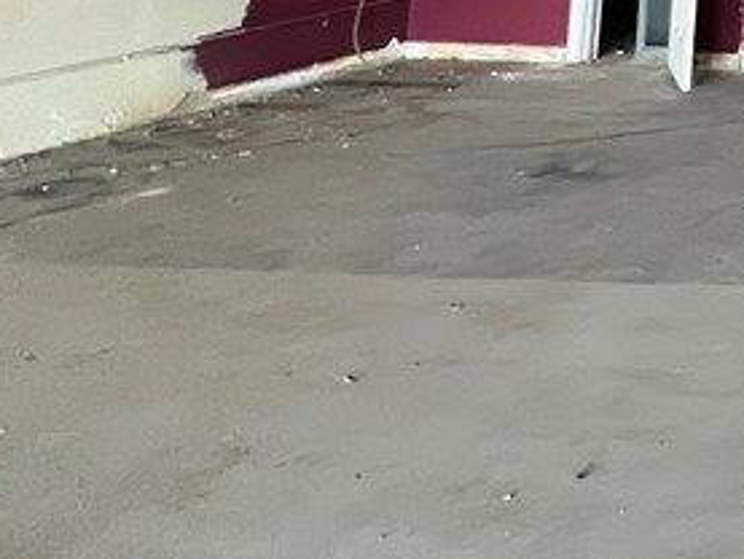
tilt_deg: +6.6
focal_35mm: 48
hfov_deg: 23.2
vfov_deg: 22.7
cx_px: 1300
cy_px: -347
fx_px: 1032
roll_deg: -0.2
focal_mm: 1.57
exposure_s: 1/60
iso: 500
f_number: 1.8
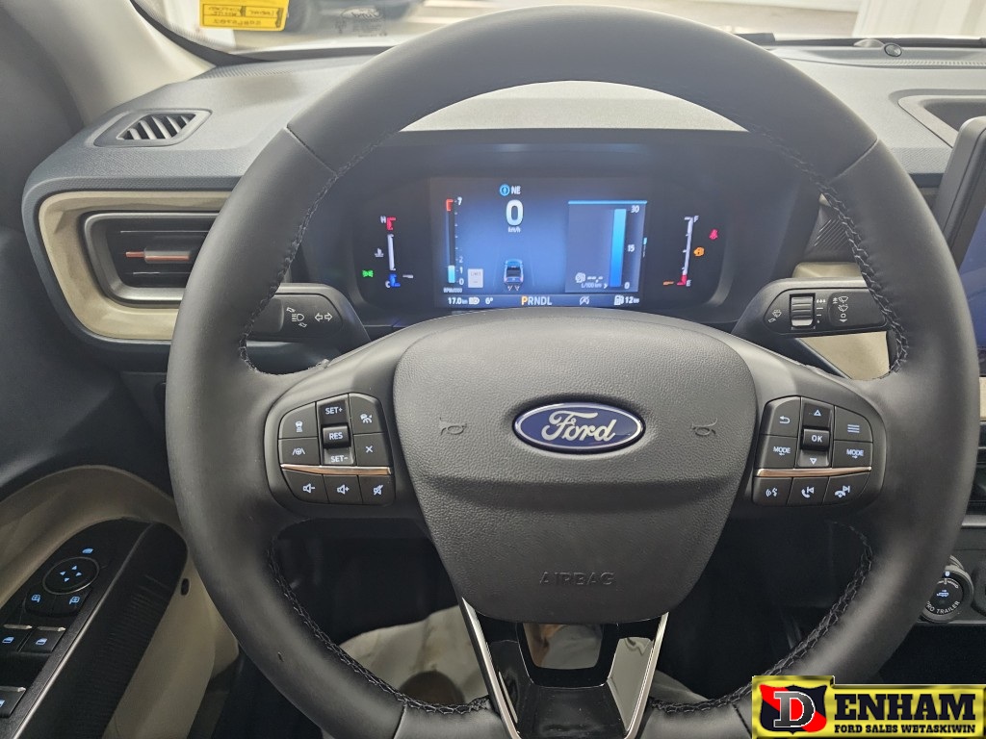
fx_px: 655
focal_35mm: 23
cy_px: 370
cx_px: 493
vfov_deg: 58.9
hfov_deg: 73.9
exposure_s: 1/120
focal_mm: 6.3
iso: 1000
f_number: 1.7
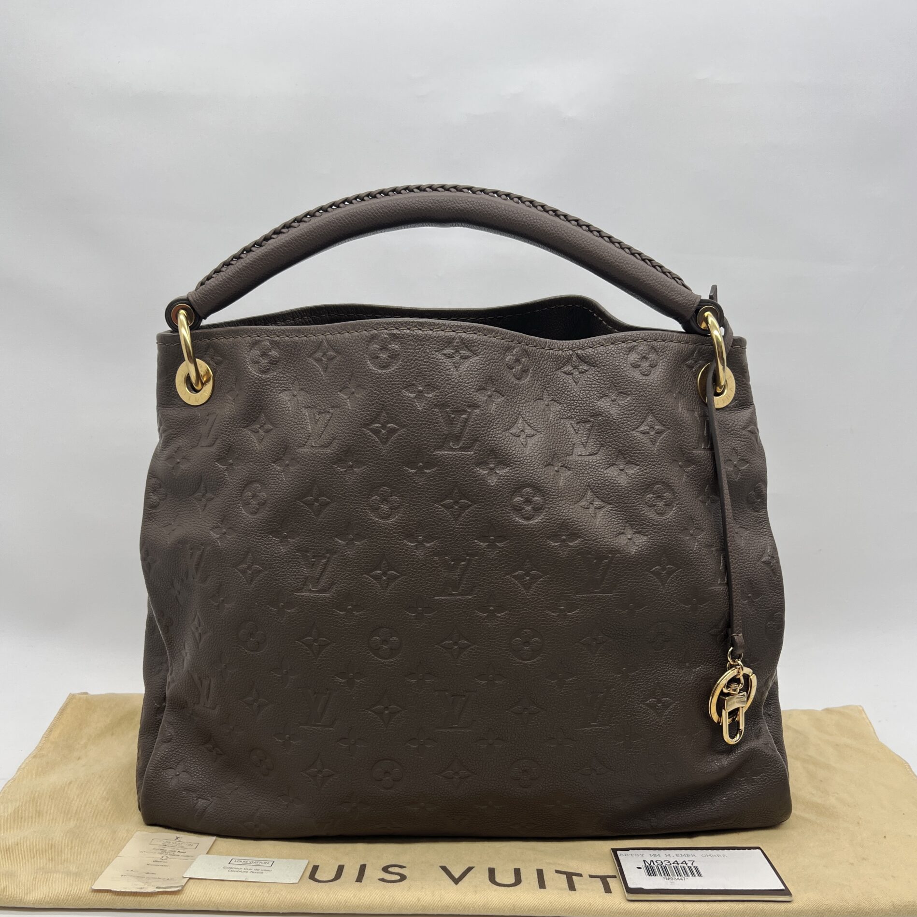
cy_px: 580
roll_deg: -0.6
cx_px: 456
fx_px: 929
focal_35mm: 31
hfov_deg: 52.5
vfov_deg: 51.9
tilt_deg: -14.9
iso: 32
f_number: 1.5
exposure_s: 1/103
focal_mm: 5.7
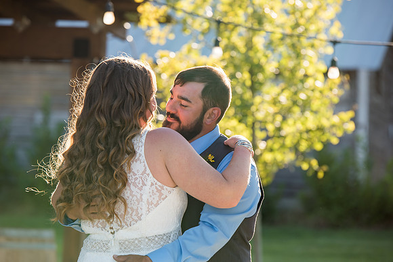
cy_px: 131
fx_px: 1965
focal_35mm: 180
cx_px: 196
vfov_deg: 7.6
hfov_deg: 11.4
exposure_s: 1/400
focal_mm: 180
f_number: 5
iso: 160
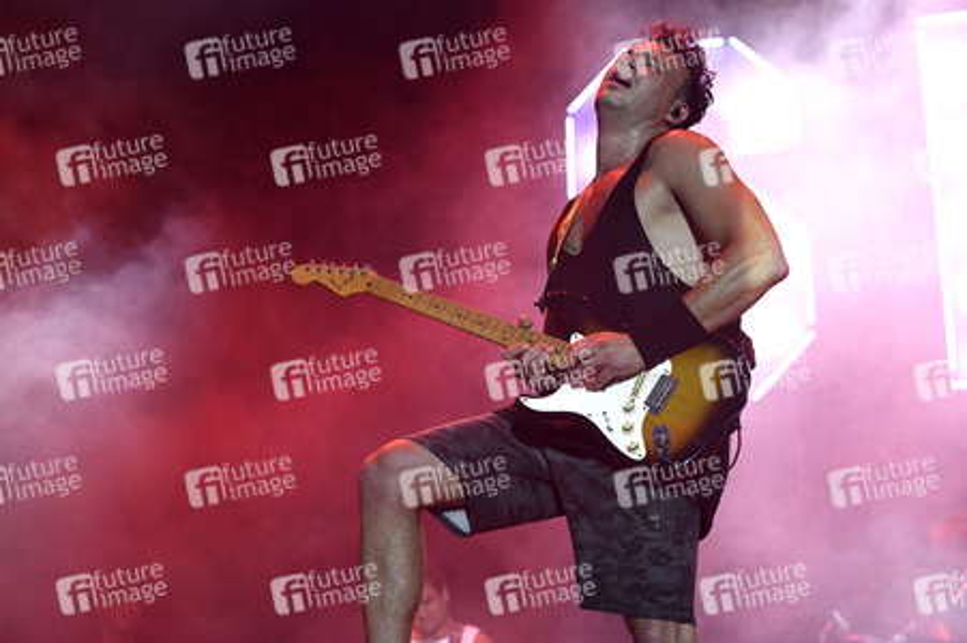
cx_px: 484
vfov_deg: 19.4
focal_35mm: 70
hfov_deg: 28.9
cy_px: 322
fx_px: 1879
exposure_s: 1/800
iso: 1600
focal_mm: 70
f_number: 4
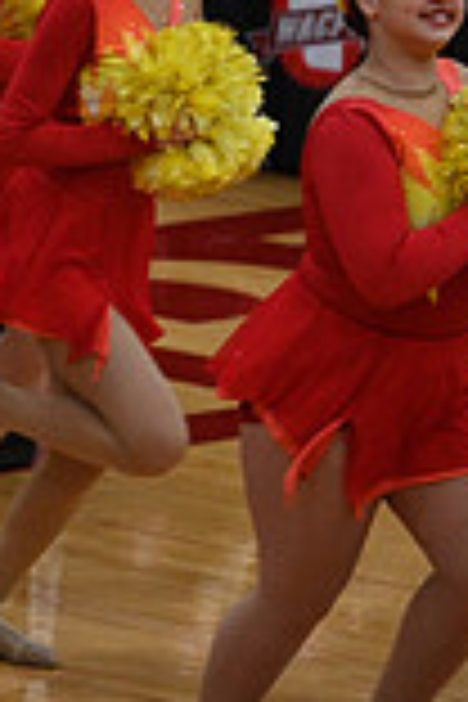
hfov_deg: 2.2
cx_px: -788
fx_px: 12343
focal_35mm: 633
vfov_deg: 3.3
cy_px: -110
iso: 4000
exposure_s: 1/400
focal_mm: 170
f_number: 4
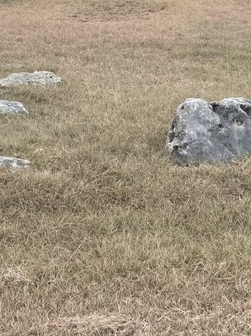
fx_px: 794
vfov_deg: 23.1
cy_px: 16
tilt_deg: -8.2
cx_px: 104
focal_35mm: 82
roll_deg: +0.1
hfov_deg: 18.0
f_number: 1.6
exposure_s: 1/2747
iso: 32
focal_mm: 4.2
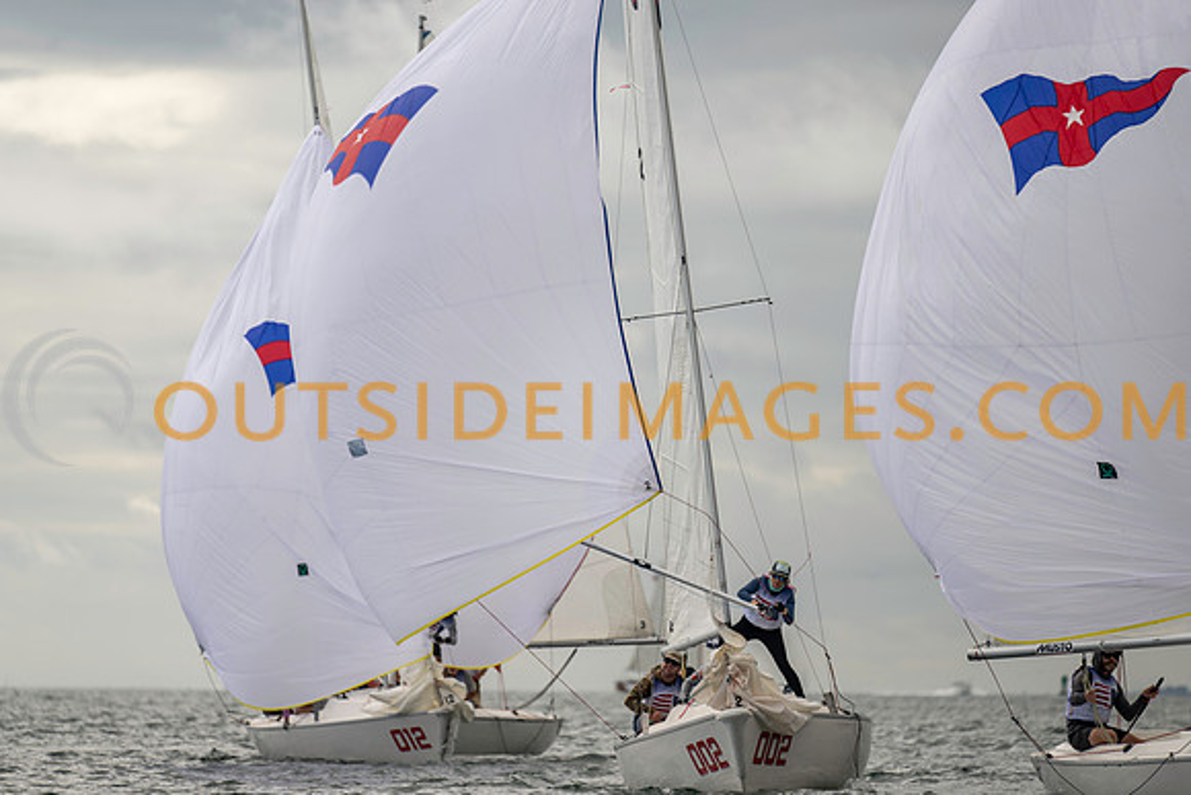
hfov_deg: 6.9
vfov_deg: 4.6
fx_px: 9927
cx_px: 596
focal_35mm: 300
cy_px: 398
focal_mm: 300
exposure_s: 1/1250
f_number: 4
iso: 50
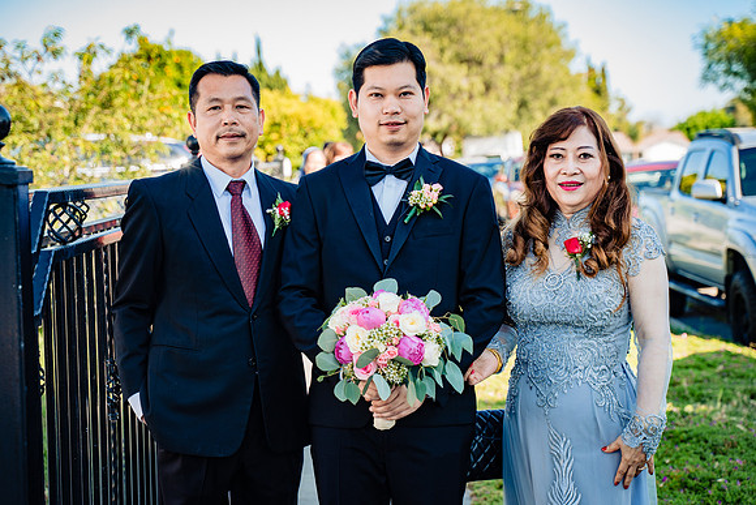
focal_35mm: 66
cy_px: 259
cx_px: 361
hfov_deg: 30.4
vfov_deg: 20.6
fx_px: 1391
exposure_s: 1/160
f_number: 4
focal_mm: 62
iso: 100
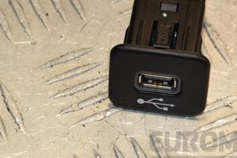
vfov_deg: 5.2
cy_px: 53
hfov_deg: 7.7
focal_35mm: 266
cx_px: 137
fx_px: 1751
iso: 800
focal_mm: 105
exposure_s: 1/200
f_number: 10
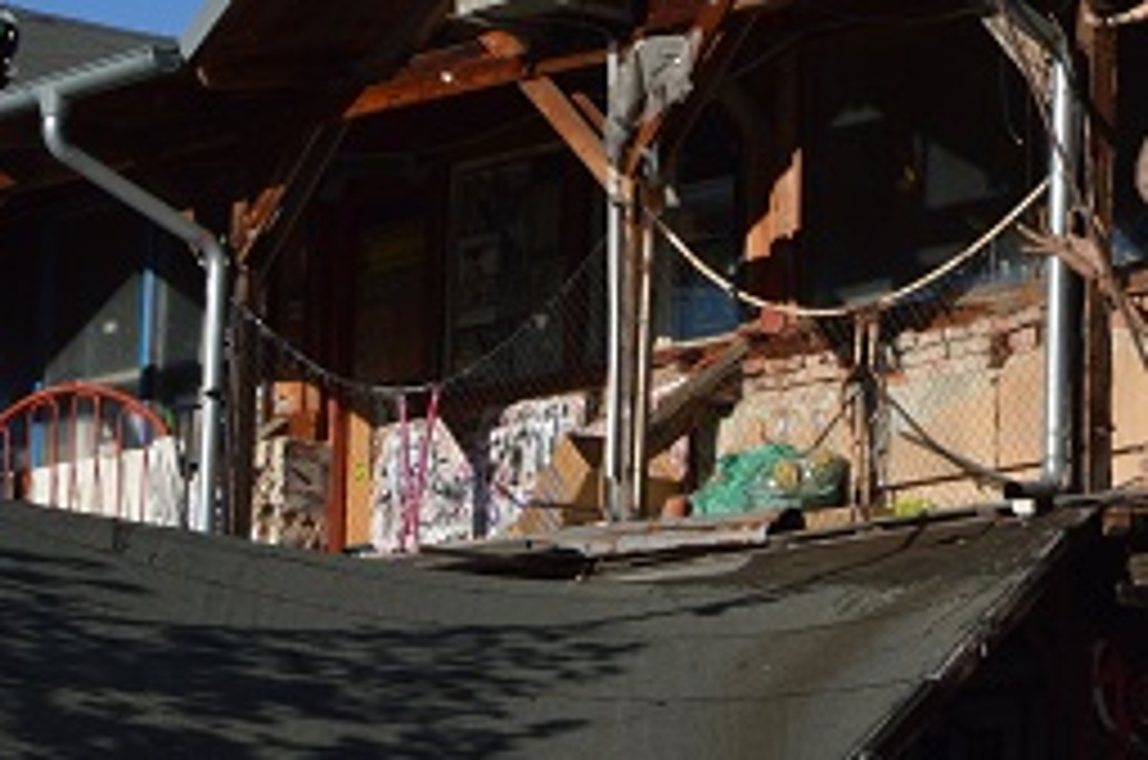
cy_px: 587
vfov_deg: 8.3
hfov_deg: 12.2
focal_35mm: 165
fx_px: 5238
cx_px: 1409
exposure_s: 1/500
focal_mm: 35
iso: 200
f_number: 9
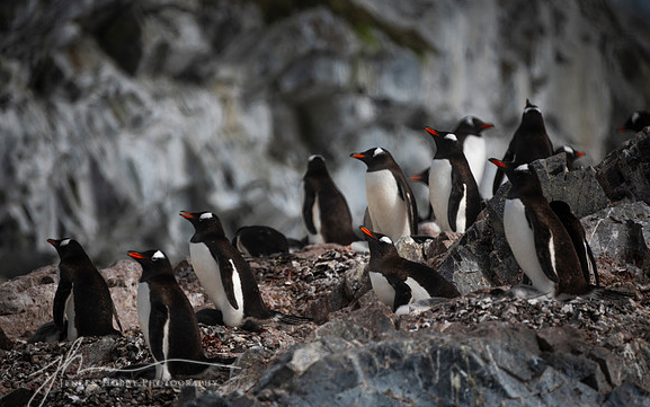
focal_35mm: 471
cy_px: 216
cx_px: 326
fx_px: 8346
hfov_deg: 4.5
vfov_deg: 2.8
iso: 200
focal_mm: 460
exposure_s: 1/1000
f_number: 5.6
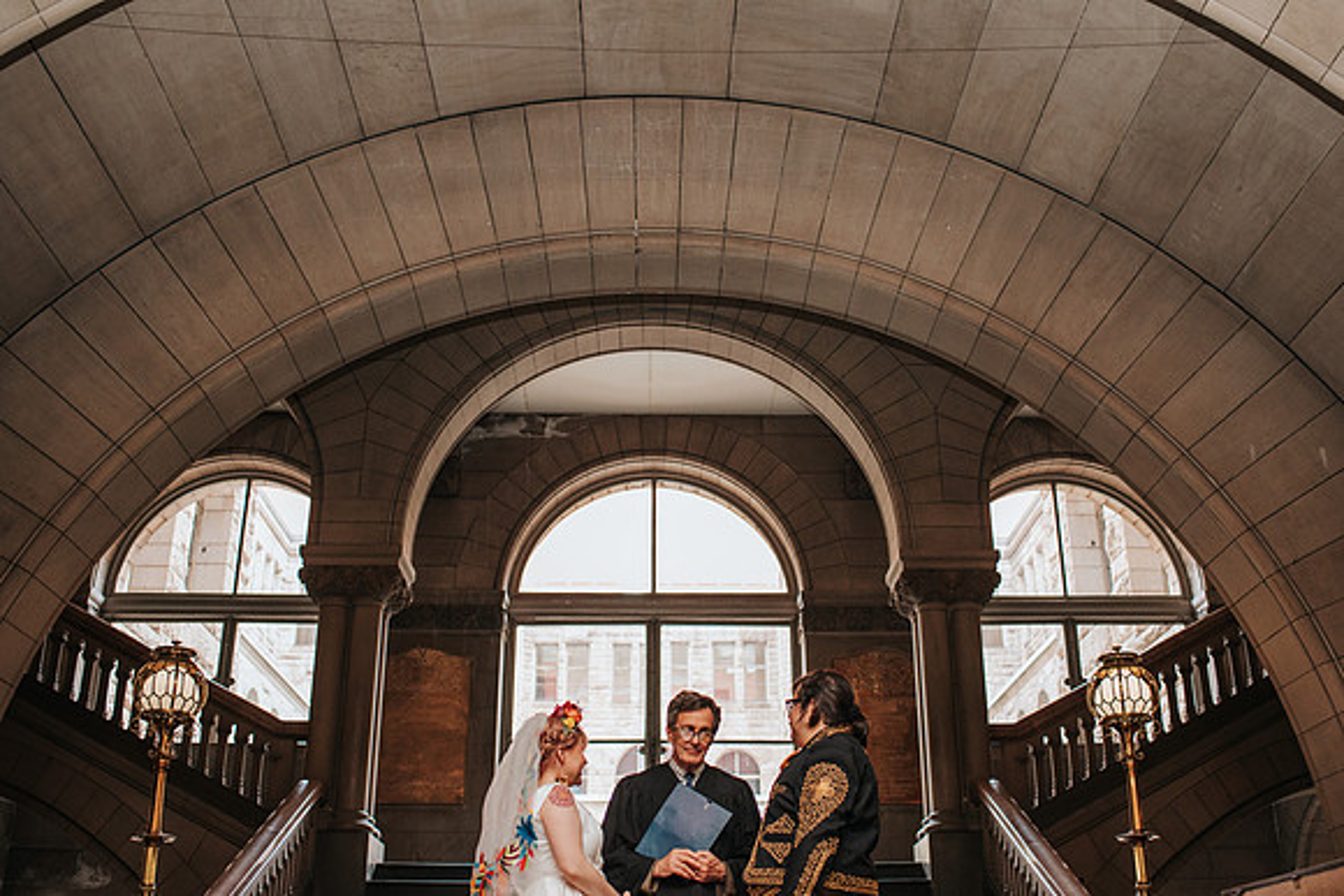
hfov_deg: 50.0
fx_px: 1442
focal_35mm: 39
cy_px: 424
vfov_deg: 34.5
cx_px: 696
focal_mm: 35
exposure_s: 1/200
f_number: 3.2
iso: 800
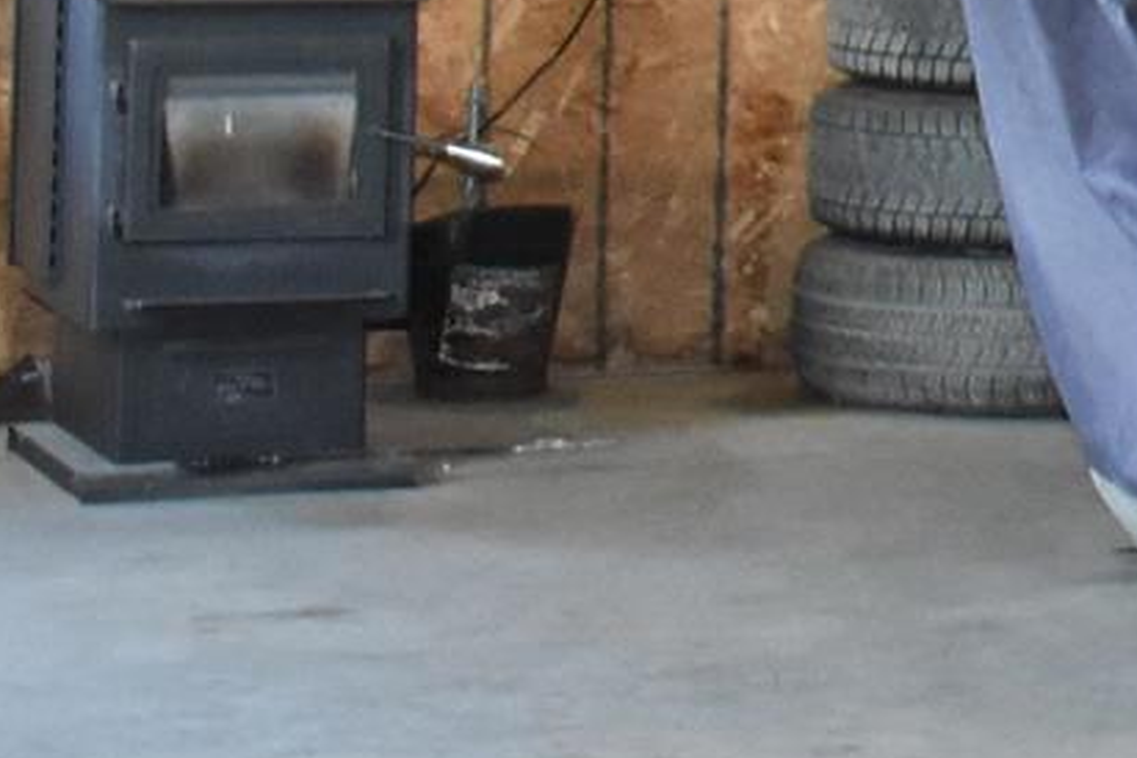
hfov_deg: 9.4
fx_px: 6379
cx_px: 2465
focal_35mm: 202
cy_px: -1018
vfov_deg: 6.5
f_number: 4
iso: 1600
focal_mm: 18
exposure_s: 1/60
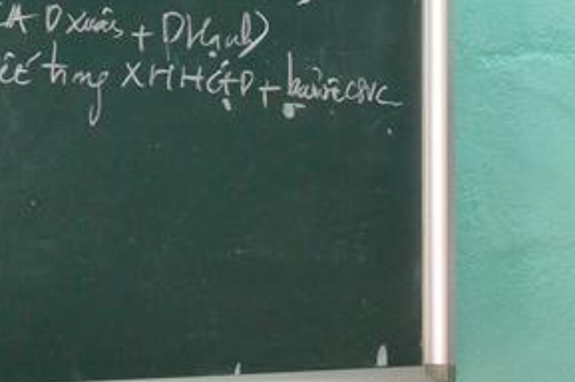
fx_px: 1436
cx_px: 553
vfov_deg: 15.0
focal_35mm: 90
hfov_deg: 21.9
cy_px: 347
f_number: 4.2
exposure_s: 1/60
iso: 1400
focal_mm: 15.1
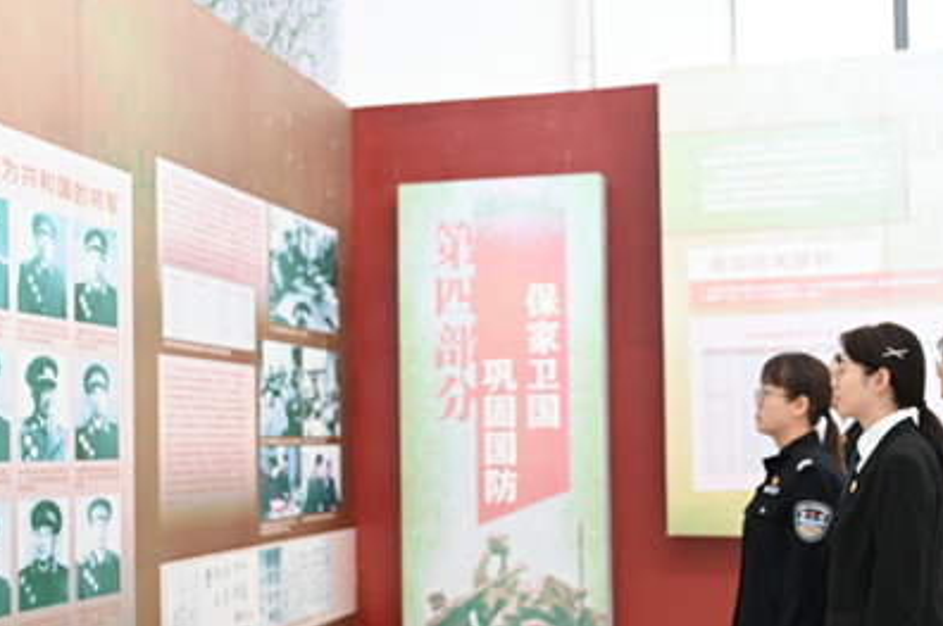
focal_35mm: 48
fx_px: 1249
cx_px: 545
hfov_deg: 41.2
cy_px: 396
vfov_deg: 28.0
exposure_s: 1/100
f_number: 2.8
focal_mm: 31.5
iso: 3200
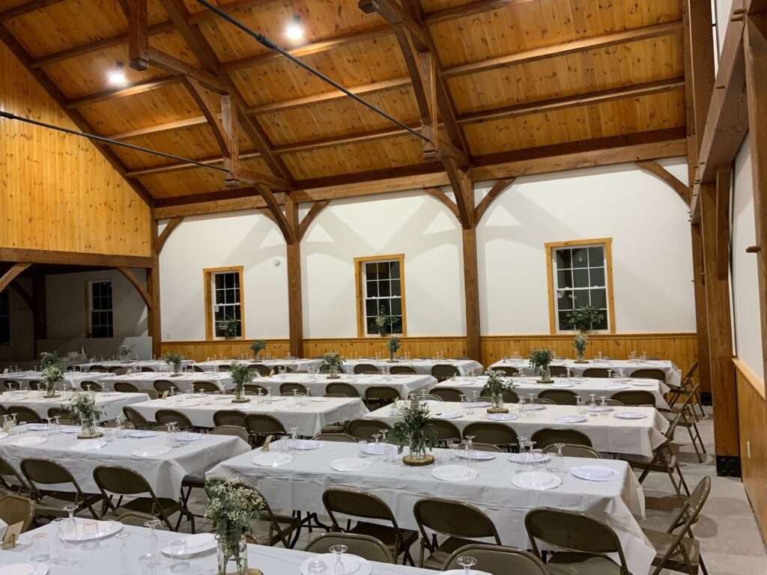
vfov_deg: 48.2
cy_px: 288
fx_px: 643
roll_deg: +1.7
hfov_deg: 61.7
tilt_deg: +0.7
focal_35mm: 29
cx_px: 384
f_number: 1.8
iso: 64
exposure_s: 1/60
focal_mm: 3
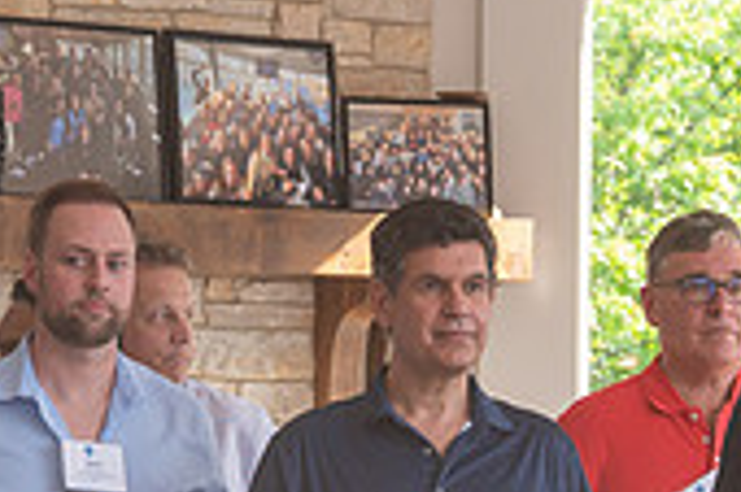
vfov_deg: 7.3
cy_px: 392
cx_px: 588
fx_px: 3866
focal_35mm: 188
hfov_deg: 10.9
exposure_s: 1/250
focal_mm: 55
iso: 640
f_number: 4.5
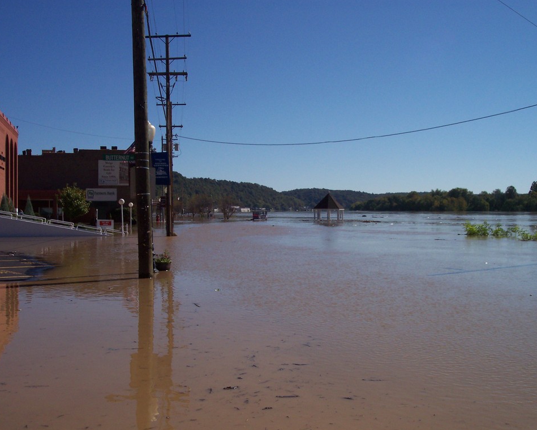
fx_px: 636
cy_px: 214
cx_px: 274
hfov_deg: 45.8
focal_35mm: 40
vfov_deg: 37.3
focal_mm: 8
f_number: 4.8
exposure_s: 1/1000
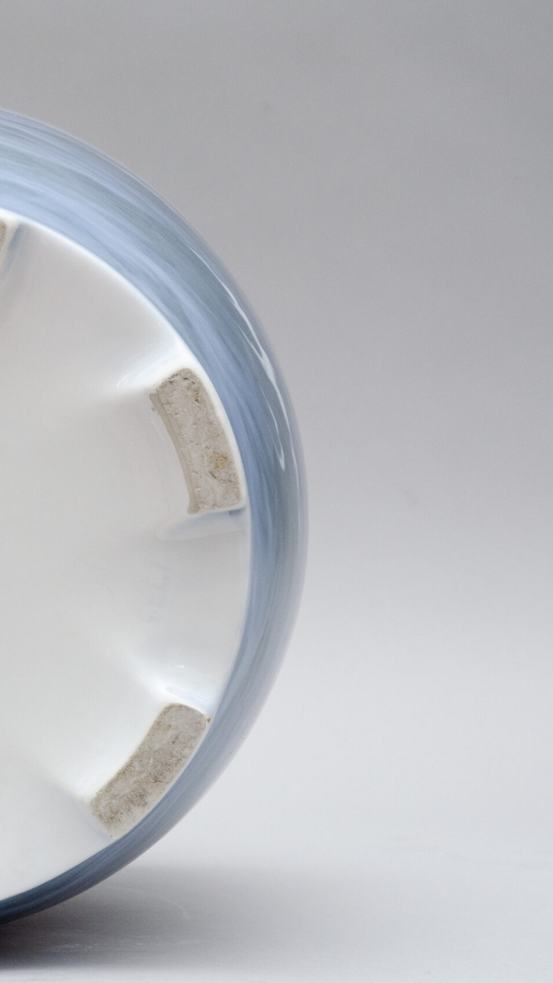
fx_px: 3102
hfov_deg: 10.0
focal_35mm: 119
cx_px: -108
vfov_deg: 18.0
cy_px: 490
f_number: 8
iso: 200
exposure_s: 1/125
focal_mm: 50
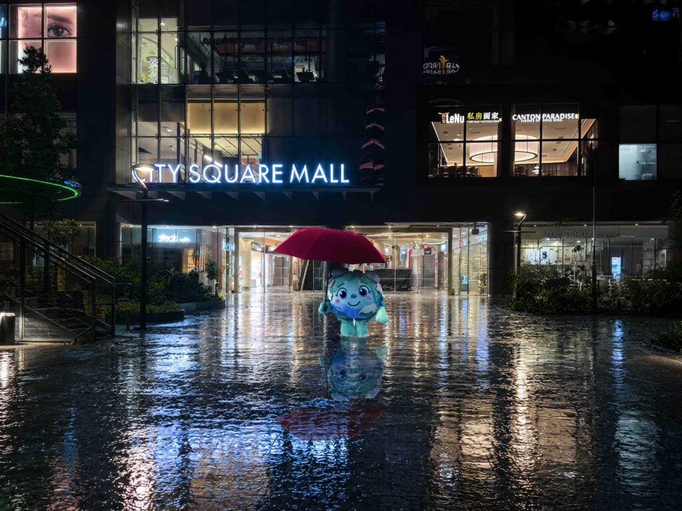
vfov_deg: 56.8
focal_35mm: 24
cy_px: 256
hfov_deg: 71.6
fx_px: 473
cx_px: 341
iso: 200
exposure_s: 1/50
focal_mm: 6.76
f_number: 1.8
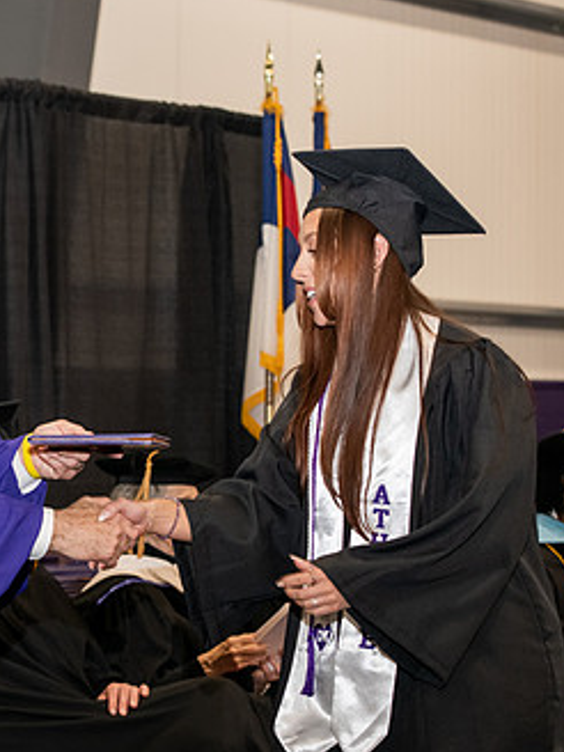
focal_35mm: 119
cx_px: 87
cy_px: 428
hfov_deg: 12.4
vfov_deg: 16.5
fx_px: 2585
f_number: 5
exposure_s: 1/200
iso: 2000
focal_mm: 70
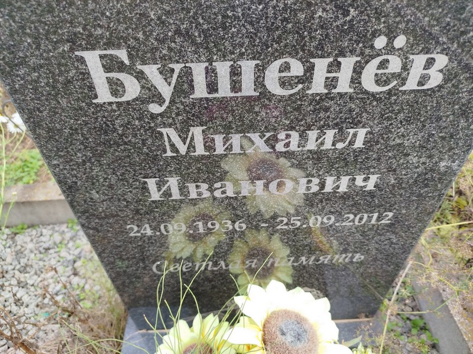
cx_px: 236
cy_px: 177
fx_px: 328
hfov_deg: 71.6
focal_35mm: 24
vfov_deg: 56.8
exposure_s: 1/132
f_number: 1.7
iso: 50
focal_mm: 5.31
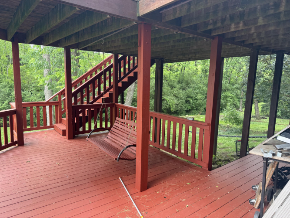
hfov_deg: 71.6
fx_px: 201
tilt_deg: -9.4
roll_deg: -1.8
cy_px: 109
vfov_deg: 56.8
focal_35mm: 24
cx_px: 145
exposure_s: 1/121
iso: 80
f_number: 1.78
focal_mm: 6.76
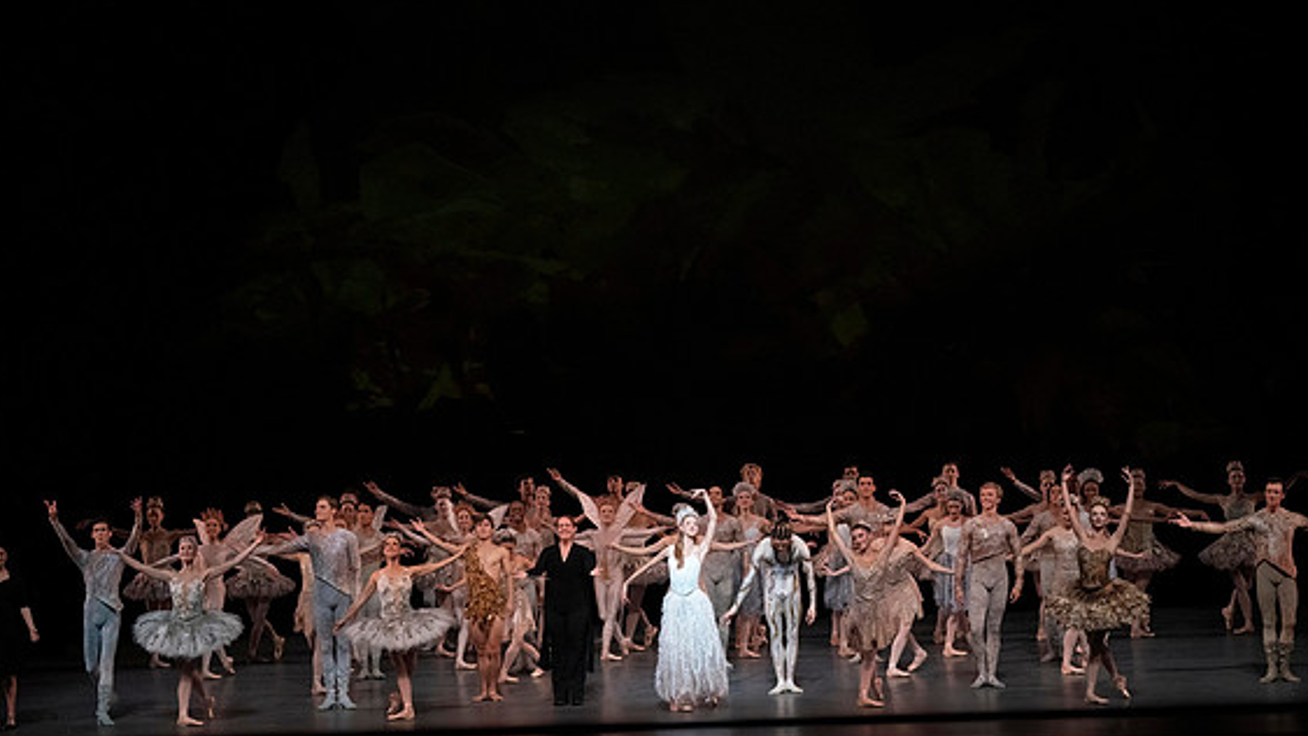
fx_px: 3780
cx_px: 658
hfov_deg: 19.6
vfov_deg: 11.1
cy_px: 433
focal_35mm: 109
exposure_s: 1/400
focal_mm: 100
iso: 10000
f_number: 13
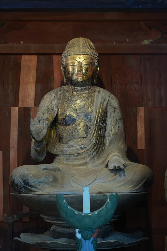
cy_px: 126
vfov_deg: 30.5
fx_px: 460
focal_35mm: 66
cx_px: 84
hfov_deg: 20.6
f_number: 4.5
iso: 1600
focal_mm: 66
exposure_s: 1/13
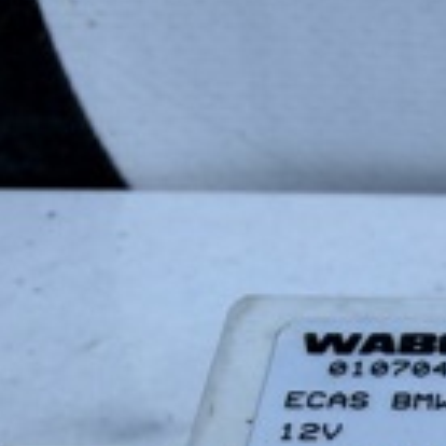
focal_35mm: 98
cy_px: 596
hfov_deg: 15.2
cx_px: 814
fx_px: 1429
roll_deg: +1.0
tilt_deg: -42.2
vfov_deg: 16.7
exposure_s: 1/516
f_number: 2.2
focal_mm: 2.22
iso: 32
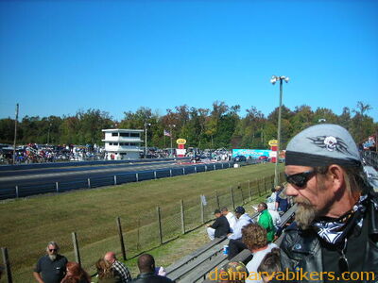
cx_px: 189
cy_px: 142
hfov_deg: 49.0
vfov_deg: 37.7
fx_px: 415
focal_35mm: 38
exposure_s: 1/167
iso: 50
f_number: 6.4
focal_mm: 6.3
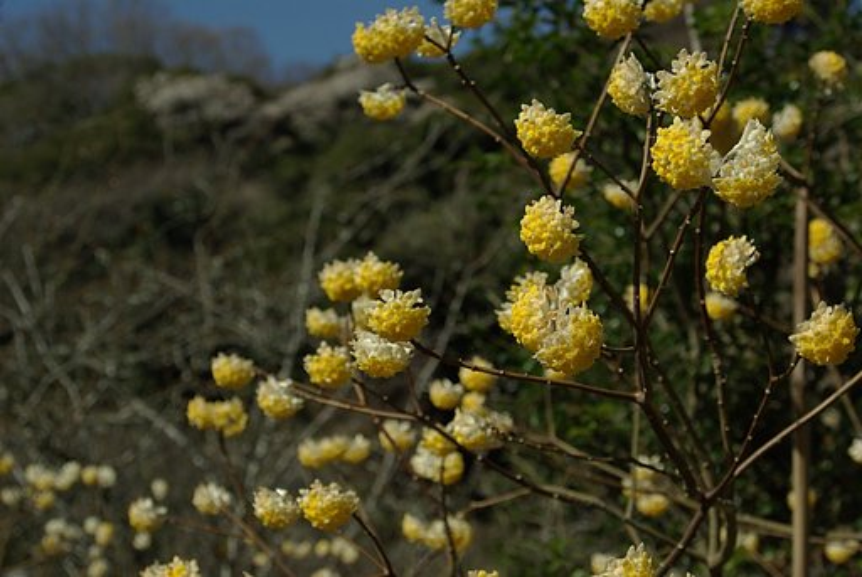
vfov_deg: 21.1
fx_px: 1547
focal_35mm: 64
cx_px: 431
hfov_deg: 31.1
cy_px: 288
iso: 100
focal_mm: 43
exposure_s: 1/400
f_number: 8
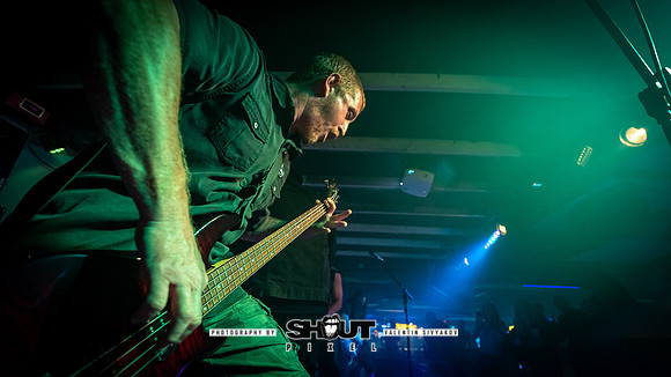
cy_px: 231
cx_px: 350
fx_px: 274
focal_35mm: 15
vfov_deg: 68.2
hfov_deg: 101.4
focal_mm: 14
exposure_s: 1/200
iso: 2500
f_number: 2.8
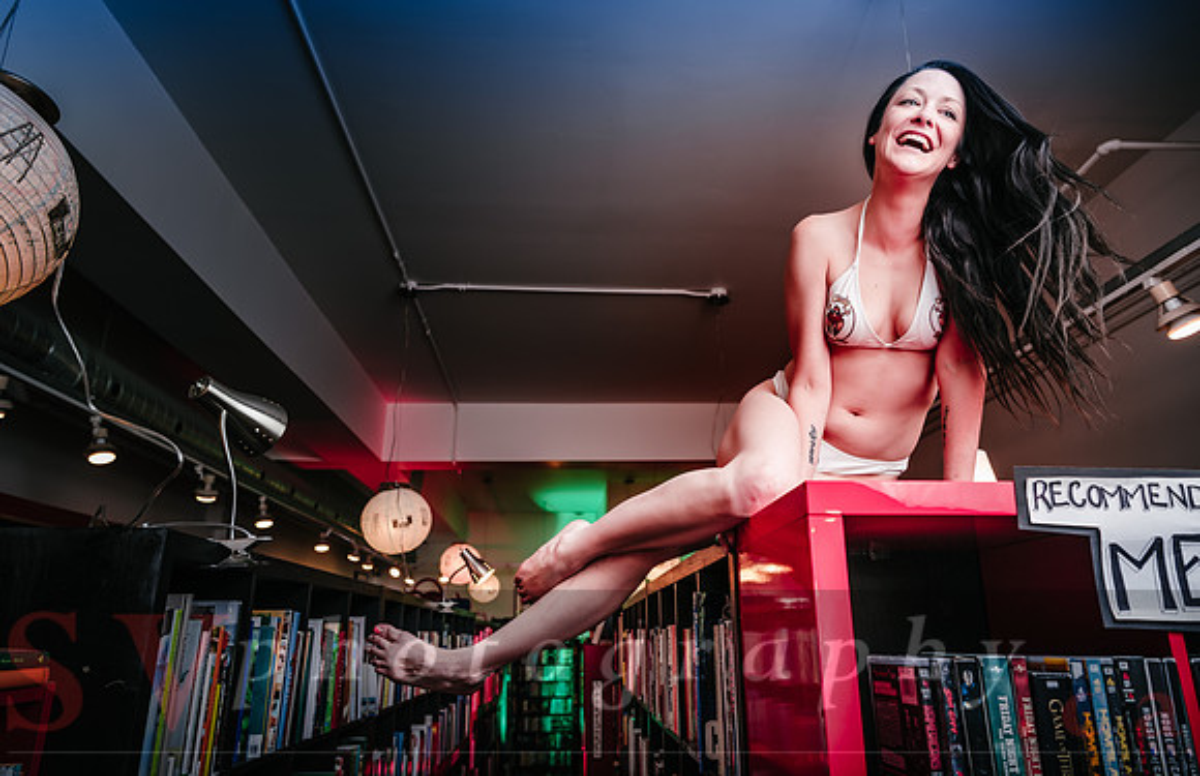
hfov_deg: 72.6
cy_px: 368
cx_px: 613
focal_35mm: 25
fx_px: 817
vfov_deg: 50.8
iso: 64
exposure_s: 1/80
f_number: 4.5
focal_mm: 24
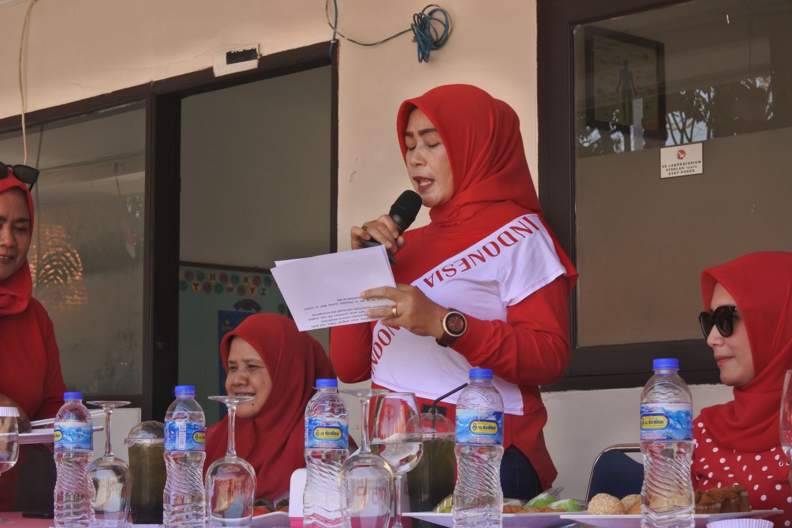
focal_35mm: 81
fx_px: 1782
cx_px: 396
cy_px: 264
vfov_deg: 16.9
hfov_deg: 25.1
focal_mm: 30
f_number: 7.1
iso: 320
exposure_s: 1/125
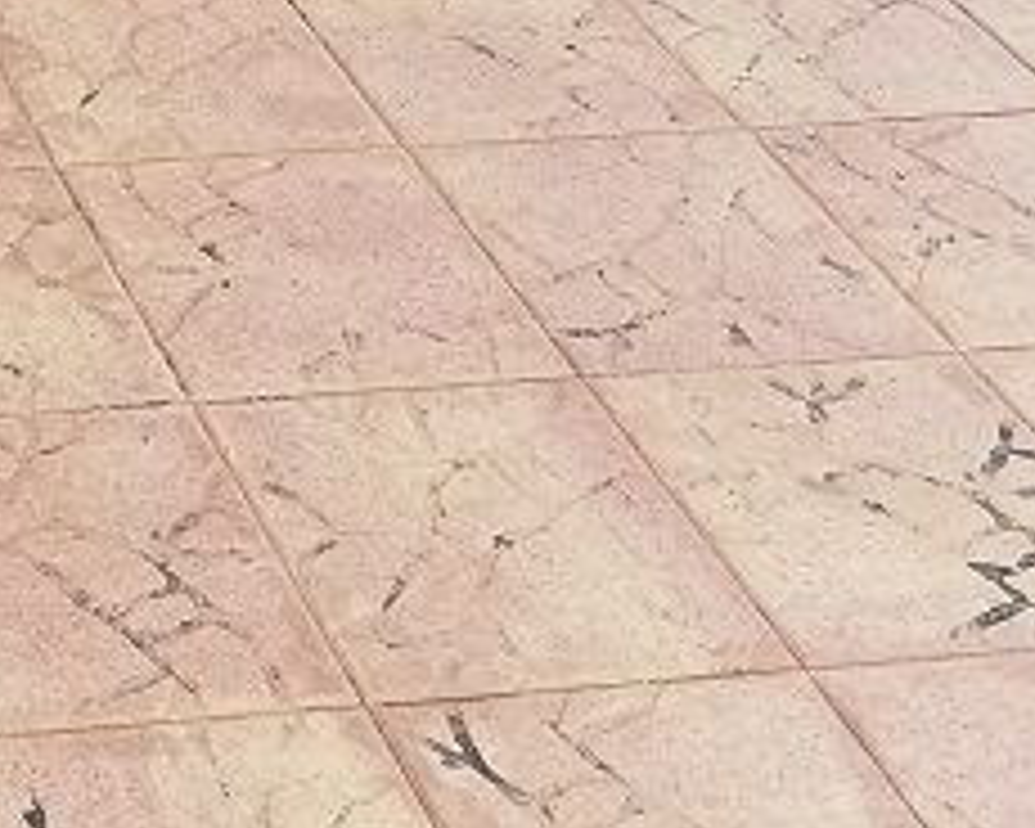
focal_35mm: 103
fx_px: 3155
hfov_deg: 16.5
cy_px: -592
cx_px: -644
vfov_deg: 13.6
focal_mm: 5.3
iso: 160
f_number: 1.8
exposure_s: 1/603
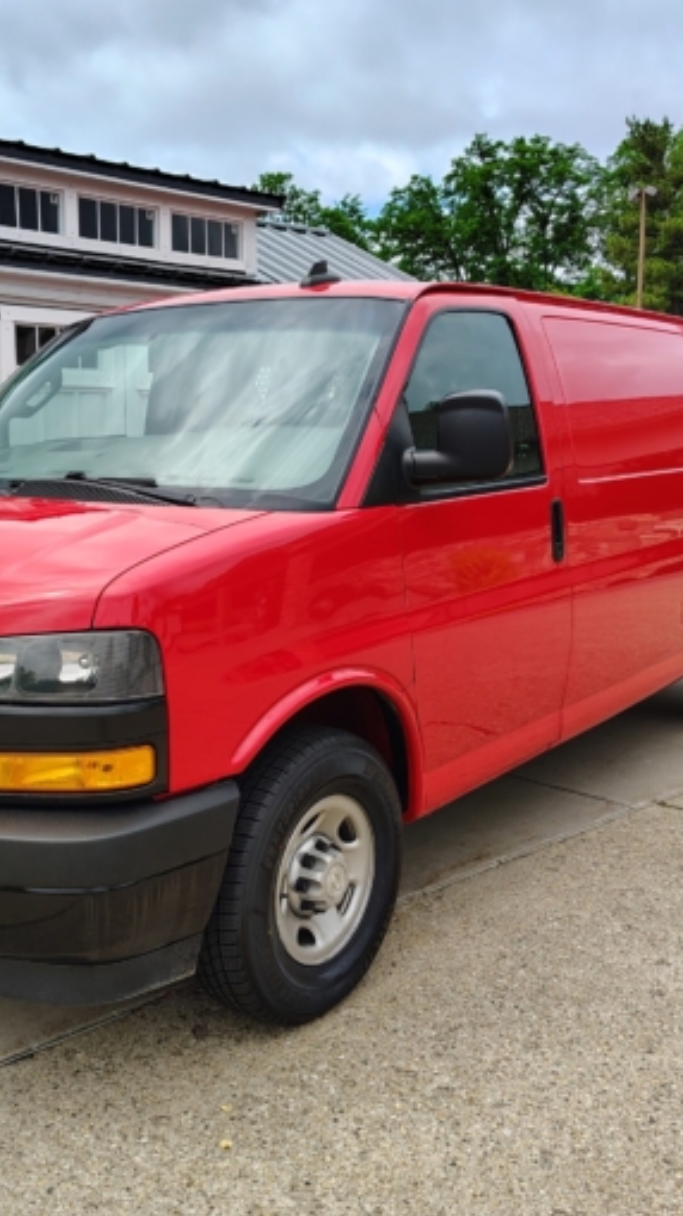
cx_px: 272
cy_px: 607
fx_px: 1128
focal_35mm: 35
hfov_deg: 33.6
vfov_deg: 56.6
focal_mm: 5.56
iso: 100
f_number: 1.8
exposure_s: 1/525
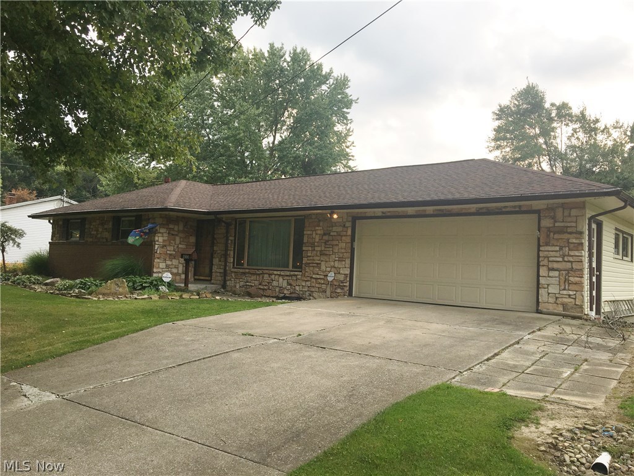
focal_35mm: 29
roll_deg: -2.5
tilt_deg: +4.6
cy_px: 238
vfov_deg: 48.2
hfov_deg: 61.7
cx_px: 317
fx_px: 531
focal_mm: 4.15
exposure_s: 1/358
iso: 25
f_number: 2.2
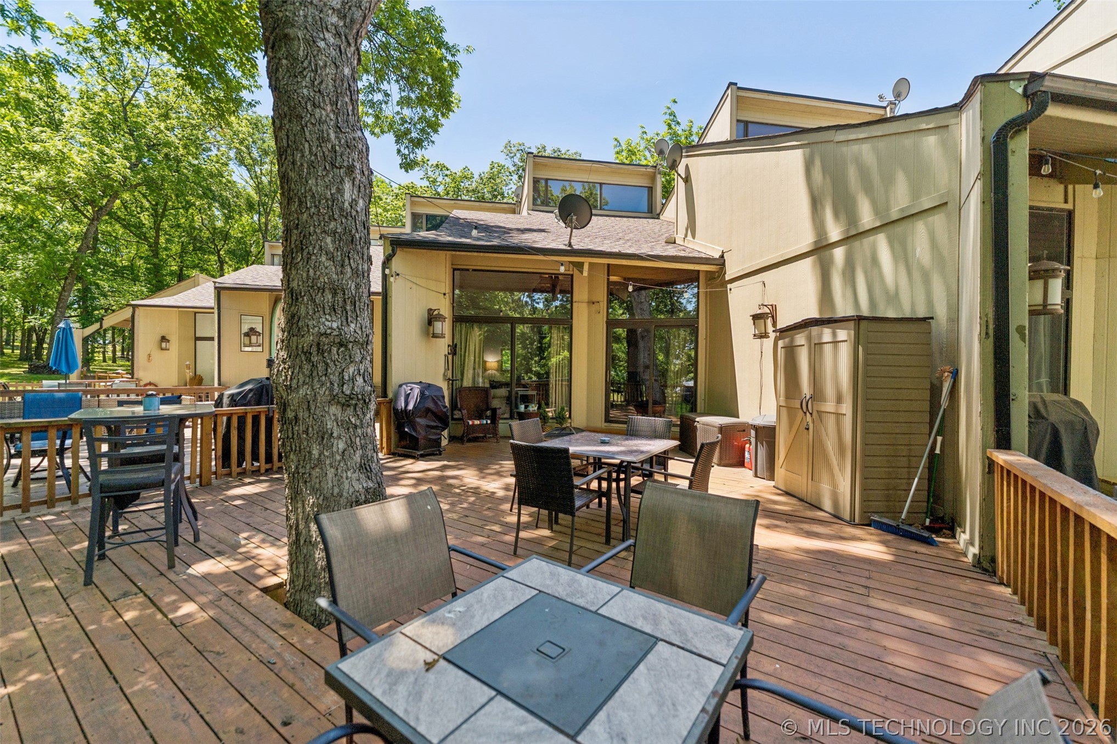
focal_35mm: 14
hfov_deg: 104.3
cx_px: 558
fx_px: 434
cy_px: 372
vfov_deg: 81.2
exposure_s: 1/2500
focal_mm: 14
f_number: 2.8
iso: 400
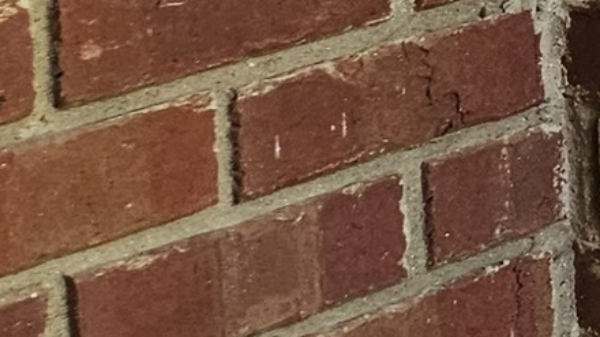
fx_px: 2783
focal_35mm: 175
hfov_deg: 8.9
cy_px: -524
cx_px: 2025
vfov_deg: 6.5
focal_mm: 5.4
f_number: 1.8
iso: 125
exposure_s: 1/180
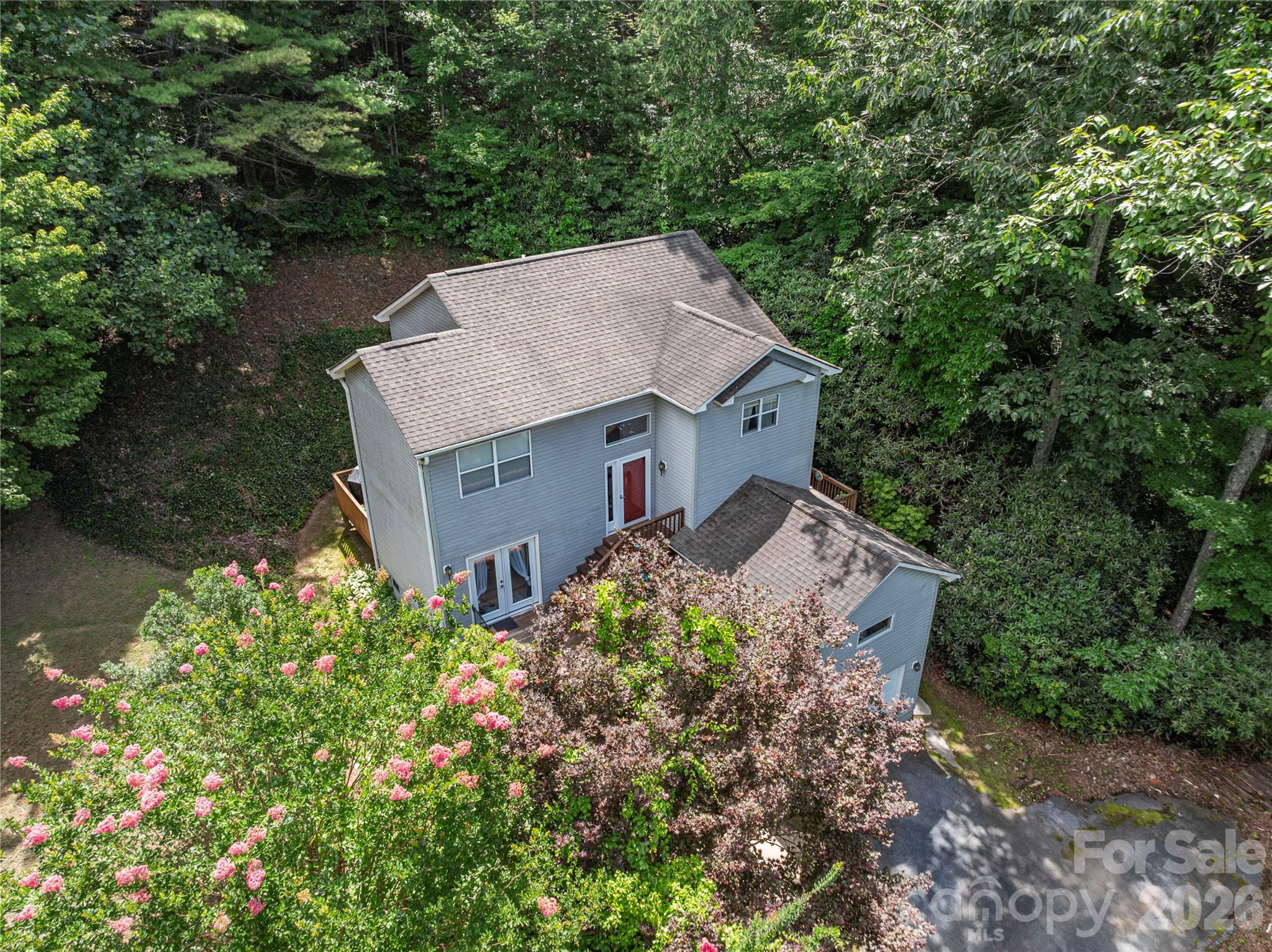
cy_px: 476
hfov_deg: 71.6
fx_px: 881
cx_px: 636
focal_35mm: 24
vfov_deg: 56.8
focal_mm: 12.29
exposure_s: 1/640
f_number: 2.8
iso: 200
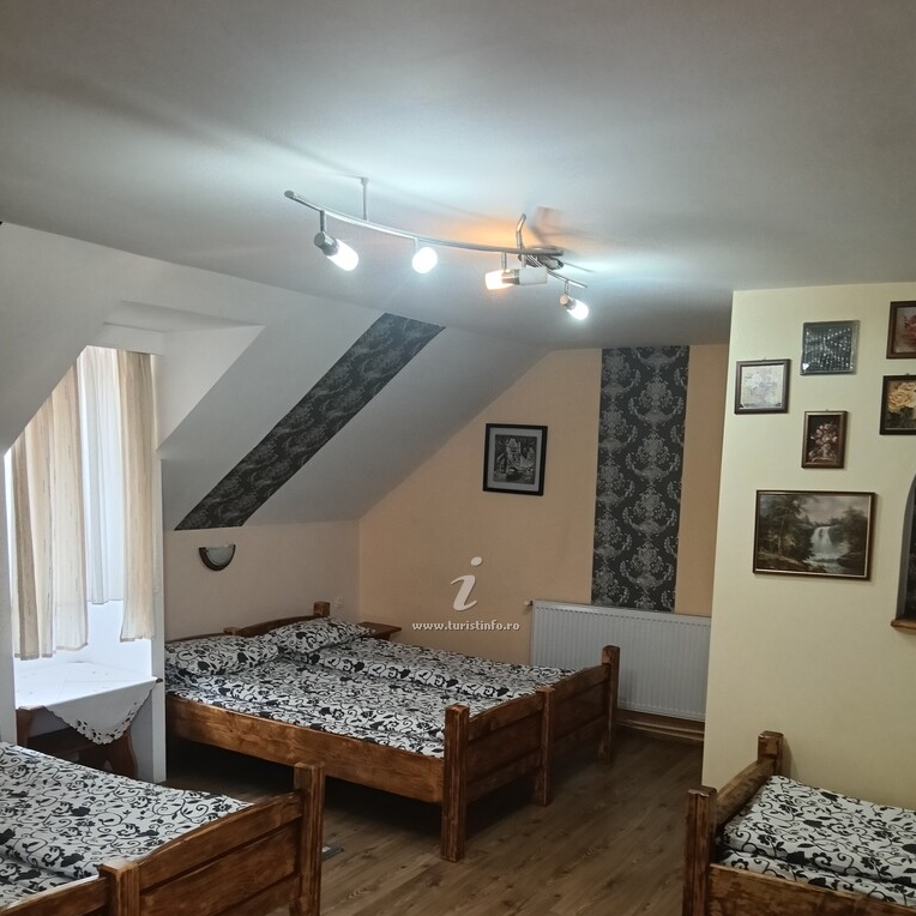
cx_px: 459
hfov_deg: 51.1
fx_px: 958
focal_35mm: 32
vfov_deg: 50.5
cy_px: 585
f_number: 1.8
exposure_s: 1/33.3
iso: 640
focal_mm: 3.98
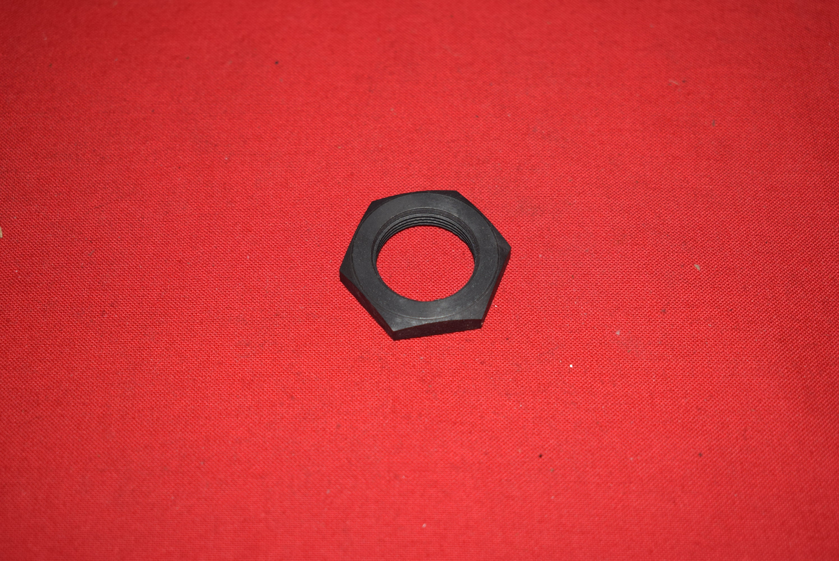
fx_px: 1329
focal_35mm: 57
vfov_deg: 23.8
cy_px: 280
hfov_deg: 35.0
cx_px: 420
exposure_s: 1/200
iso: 400
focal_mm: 38
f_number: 5
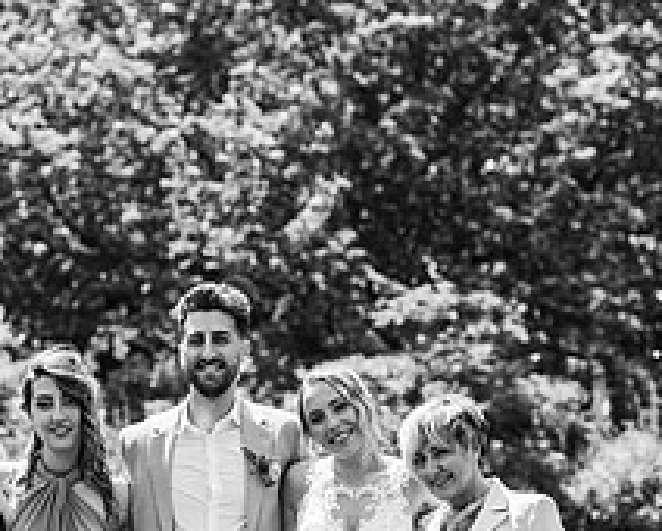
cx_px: 198
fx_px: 3314
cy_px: 593
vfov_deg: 9.1
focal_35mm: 169
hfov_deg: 11.4
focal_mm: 85
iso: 100
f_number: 3.2
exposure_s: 1/1000
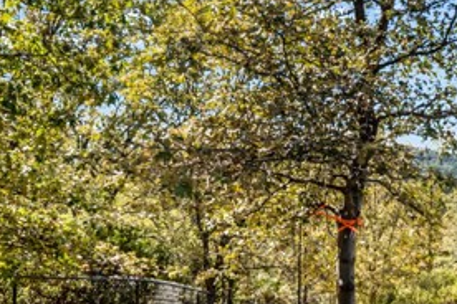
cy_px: 187
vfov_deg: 30.4
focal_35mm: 44
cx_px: 315
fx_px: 559
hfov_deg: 43.7
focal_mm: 19
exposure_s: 1/125
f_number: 7.1
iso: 100
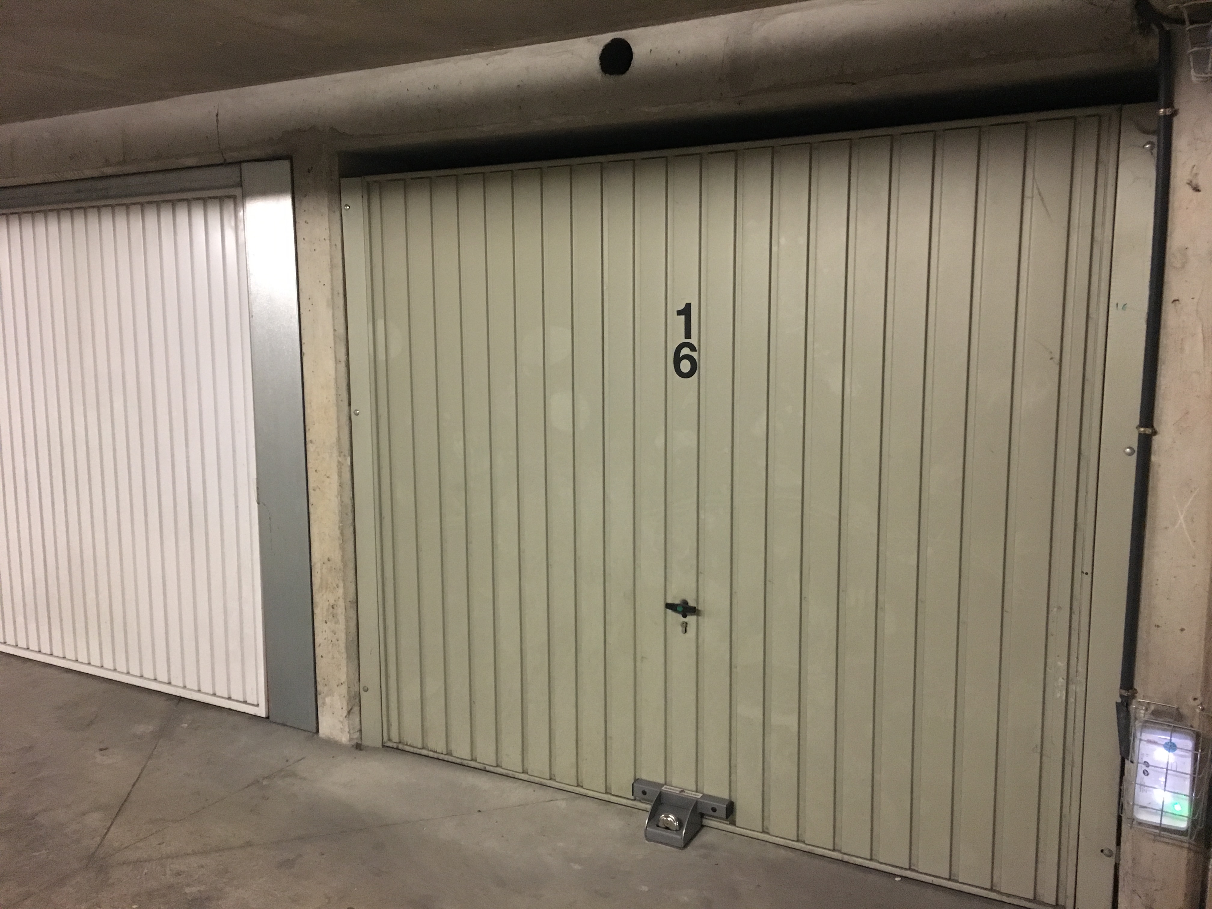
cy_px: 454
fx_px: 1015
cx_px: 606
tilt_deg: -8.9
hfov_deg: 61.7
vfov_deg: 48.2
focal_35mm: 29
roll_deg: +0.4
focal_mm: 4.15
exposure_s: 1/25
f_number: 2.2
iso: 200
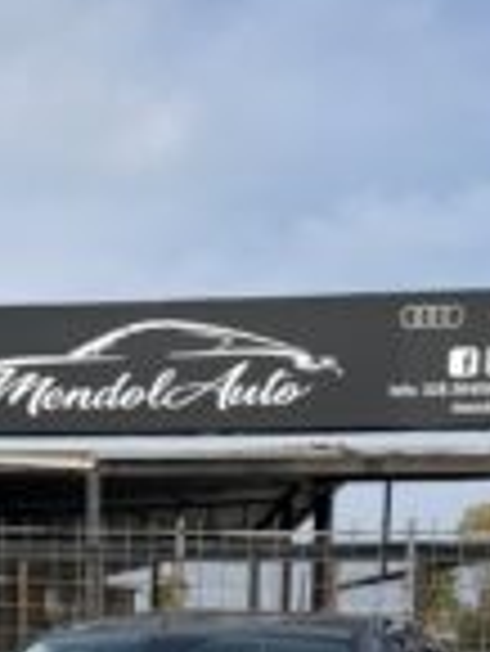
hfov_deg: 21.8
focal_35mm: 67
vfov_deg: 25.7
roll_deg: -0.5
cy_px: 798
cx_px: 117
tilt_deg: -8.1
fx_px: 1263
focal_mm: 5.1
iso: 50
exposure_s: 1/3413
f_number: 1.6
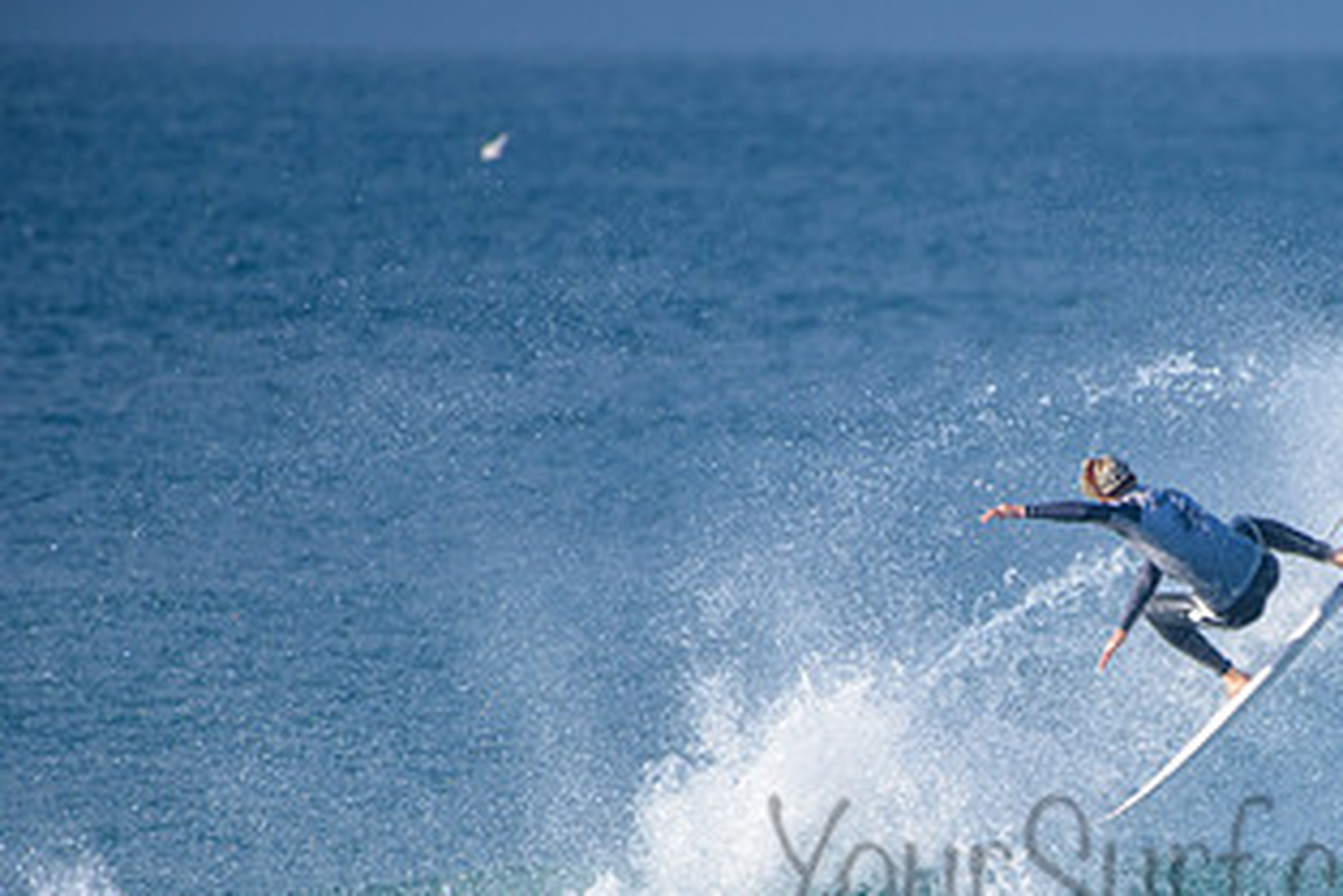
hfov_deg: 2.2
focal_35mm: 954
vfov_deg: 1.4
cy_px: 825
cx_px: 1210
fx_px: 35604
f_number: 5.6
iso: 400
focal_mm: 500
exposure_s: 1/2000
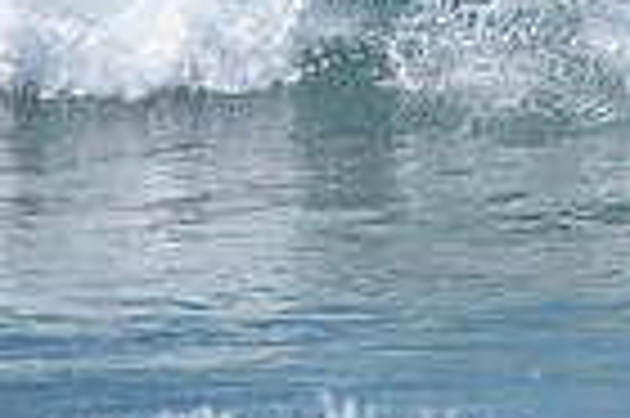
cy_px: -196
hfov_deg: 1.0
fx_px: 36217
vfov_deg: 0.7
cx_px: 765
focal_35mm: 2072
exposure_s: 1/2000
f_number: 5.6
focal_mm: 500
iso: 200
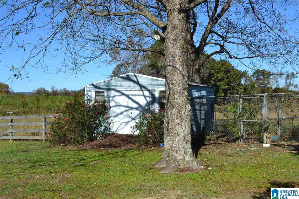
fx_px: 324
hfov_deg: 49.6
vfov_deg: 34.2
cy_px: 100
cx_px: 150
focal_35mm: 39
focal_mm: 26
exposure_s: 1/320
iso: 100
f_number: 9
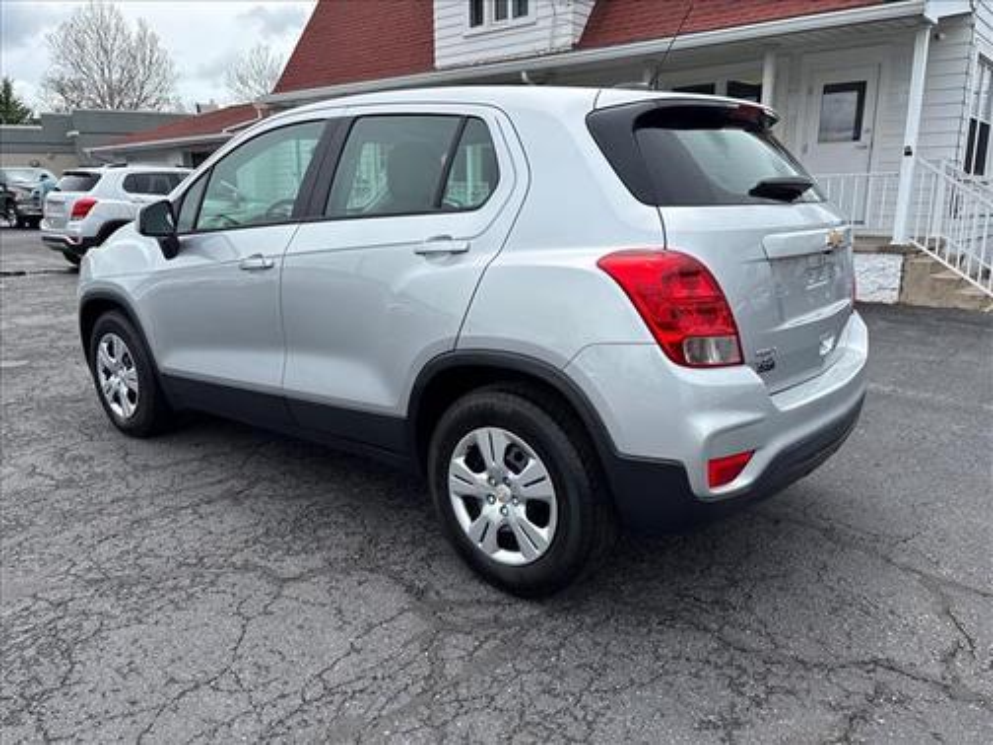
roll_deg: -0.2
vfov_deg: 53.1
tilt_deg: -14.1
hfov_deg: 67.3
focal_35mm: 26
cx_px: 496
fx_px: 746
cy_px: 372
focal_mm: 5.96
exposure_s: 1/2639
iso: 50
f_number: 1.6
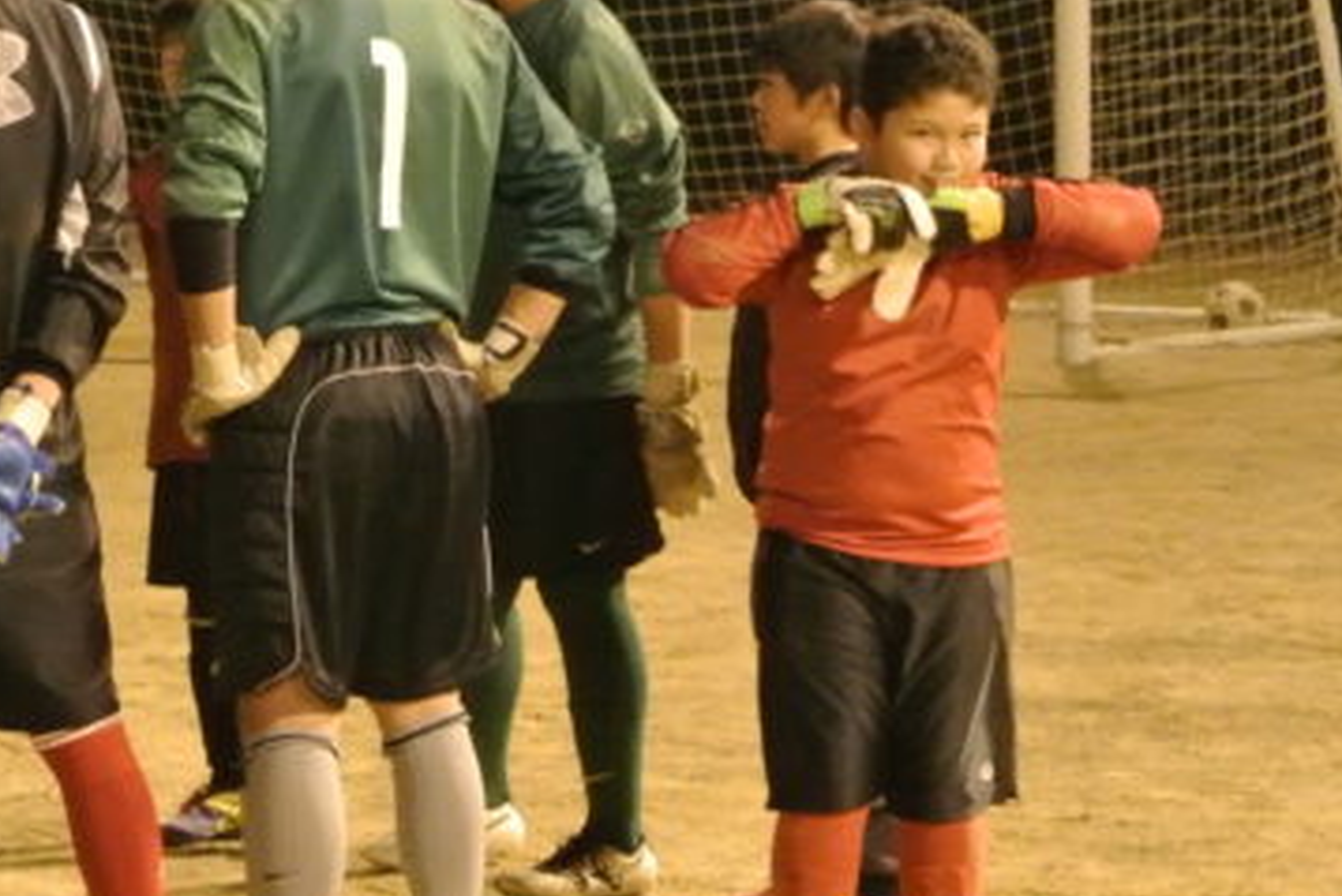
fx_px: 6489
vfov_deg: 7.9
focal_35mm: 174
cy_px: 356
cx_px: 90
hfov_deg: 11.7
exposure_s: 1/80
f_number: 5.6
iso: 3200
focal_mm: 30
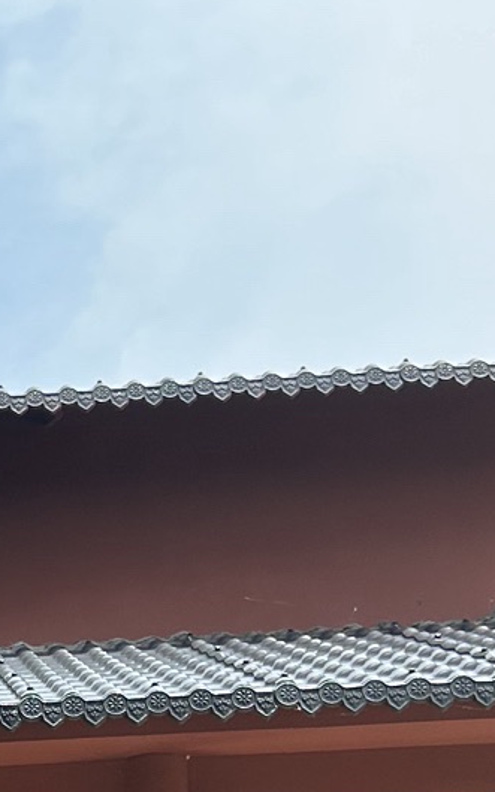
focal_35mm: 96
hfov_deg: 12.7
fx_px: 2073
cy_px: 959
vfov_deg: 20.2
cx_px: -330
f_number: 1.78
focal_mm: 6.86
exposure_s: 1/2525
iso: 80
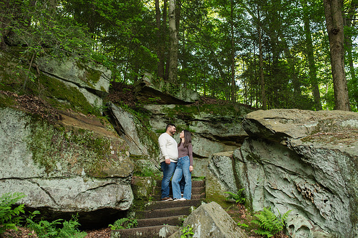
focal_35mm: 36
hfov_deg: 53.3
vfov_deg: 36.9
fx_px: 357
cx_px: 179
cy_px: 119
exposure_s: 1/320
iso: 1000
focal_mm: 35
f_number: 3.5
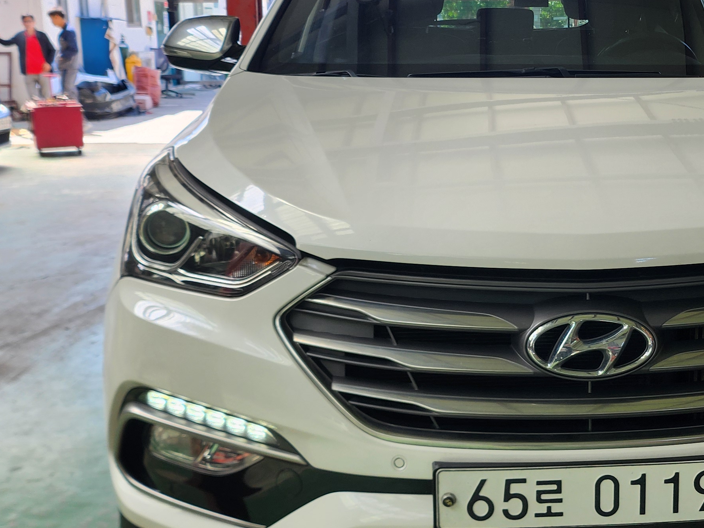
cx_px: 573
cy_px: 222
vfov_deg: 27.0
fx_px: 1098
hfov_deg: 34.4
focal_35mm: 54
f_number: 1.8
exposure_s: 1/285
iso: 50
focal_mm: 5
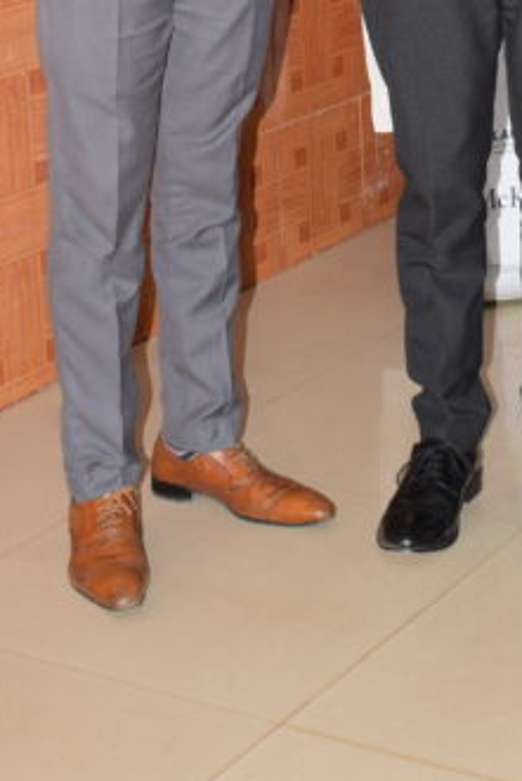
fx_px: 2119
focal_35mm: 98
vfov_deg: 19.8
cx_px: 526
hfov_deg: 13.8
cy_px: -113
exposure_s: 1/40
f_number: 4.5
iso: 250
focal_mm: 21
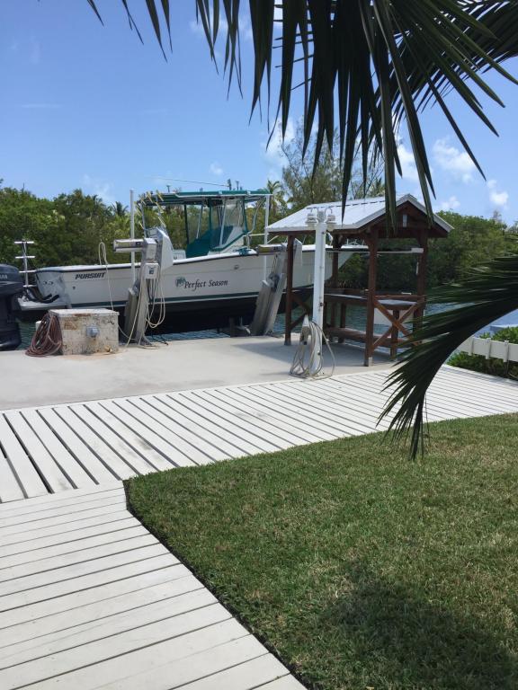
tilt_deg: -6.7
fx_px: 579
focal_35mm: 29
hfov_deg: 48.2
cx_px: 259
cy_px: 345
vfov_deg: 61.7
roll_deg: -1.8
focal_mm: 4.15
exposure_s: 1/1799
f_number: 2.2
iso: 32
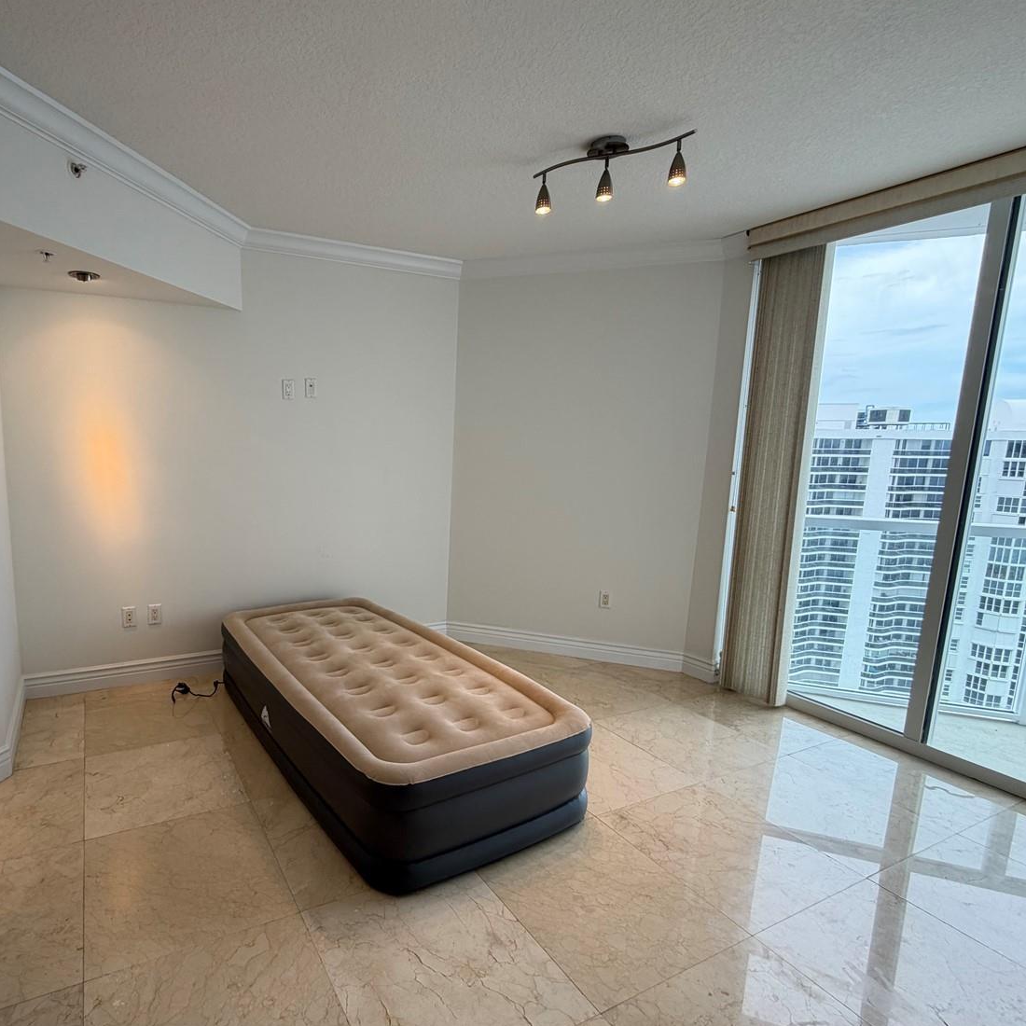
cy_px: 522
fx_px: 604
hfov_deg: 78.5
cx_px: 355
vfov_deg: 80.7
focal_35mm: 18
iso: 100
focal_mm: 2.22
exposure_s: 1/120
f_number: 2.2
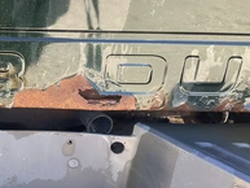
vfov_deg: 24.4
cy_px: 87
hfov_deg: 30.5
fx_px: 434
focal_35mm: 60
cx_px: 18
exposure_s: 1/122
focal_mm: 3
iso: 40
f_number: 1.8
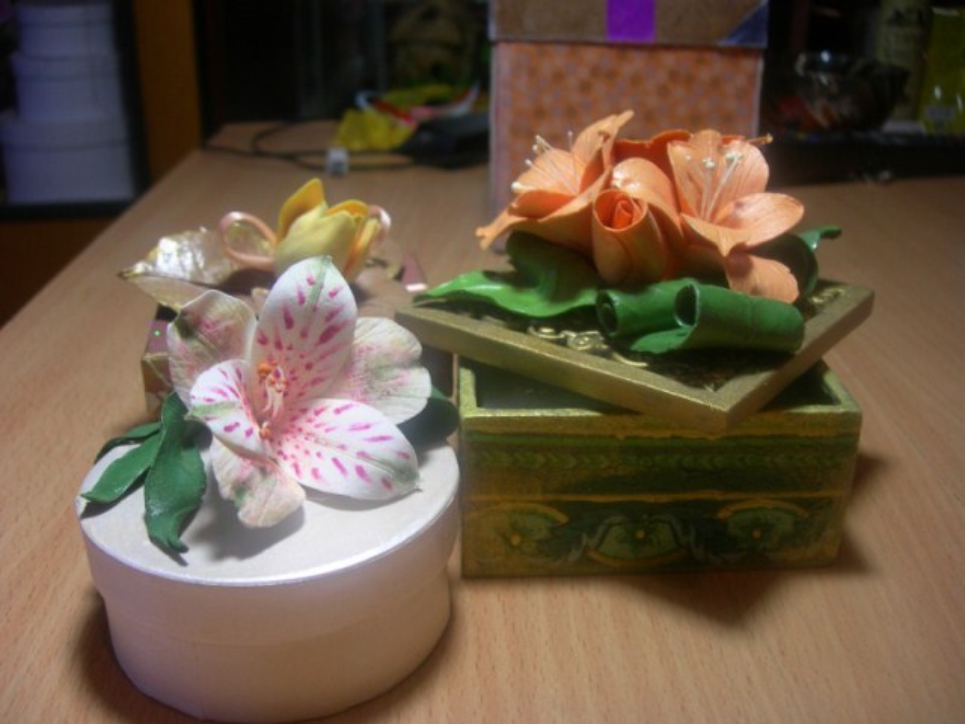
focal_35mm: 38
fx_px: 1059
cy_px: 362
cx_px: 482
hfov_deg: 49.0
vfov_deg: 37.7
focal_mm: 7.8
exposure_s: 1/18.7
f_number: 2.8
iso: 50
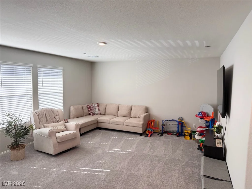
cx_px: 126
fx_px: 175
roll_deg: -0.4
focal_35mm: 24
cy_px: 94
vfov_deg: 56.8
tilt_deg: -5.3
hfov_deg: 71.6
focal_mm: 6.76
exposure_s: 1/161
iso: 100
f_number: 1.78
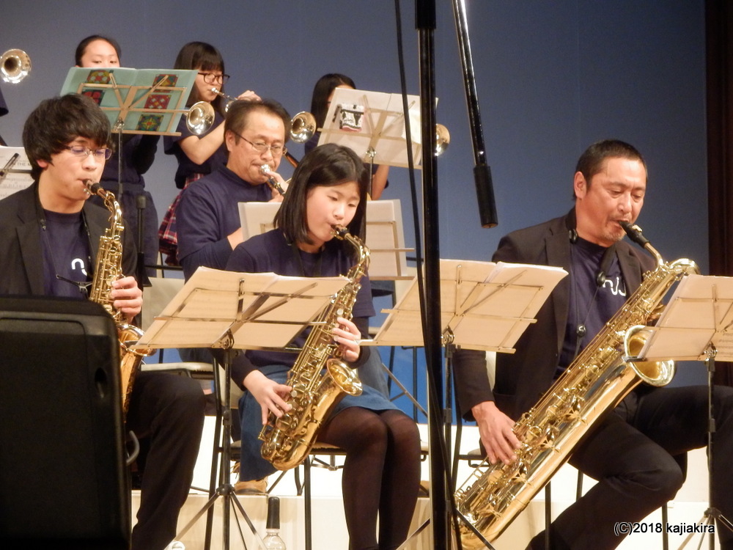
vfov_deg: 8.9
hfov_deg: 11.9
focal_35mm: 166
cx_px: 366
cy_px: 275
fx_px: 3515
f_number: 5.9
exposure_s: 1/30
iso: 800
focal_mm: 29.4
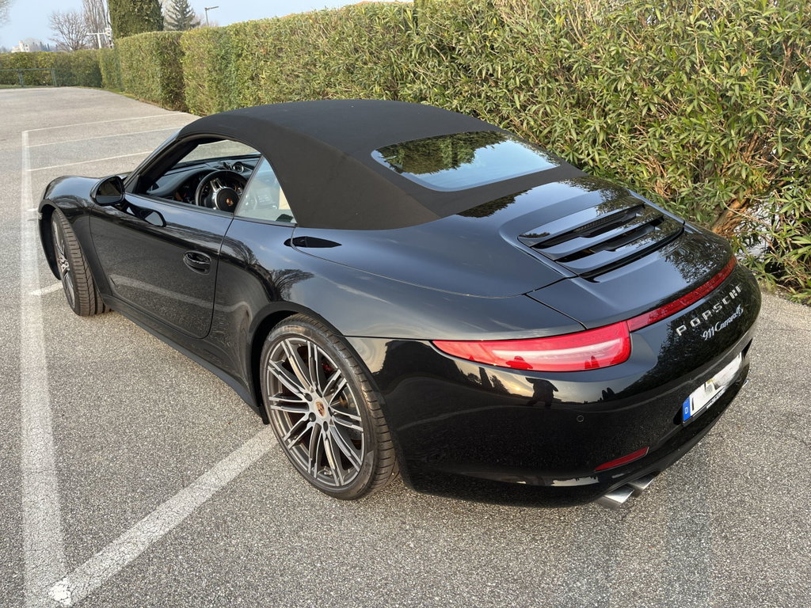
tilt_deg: -22.4
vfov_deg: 53.1
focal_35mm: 26
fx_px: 609
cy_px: 304
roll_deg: +0.3
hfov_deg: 67.3
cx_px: 406
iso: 50
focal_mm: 5.1
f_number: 1.6
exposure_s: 1/346
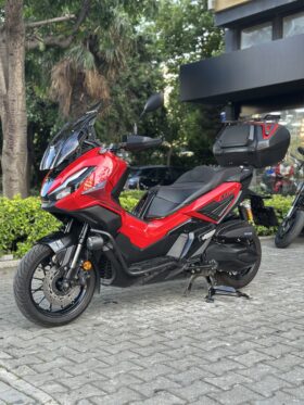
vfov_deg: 39.6
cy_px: 202
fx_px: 562
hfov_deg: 30.3
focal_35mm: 48
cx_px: 152
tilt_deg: -1.7
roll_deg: -0.1
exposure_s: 1/171
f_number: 1.78
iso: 100
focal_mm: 6.86
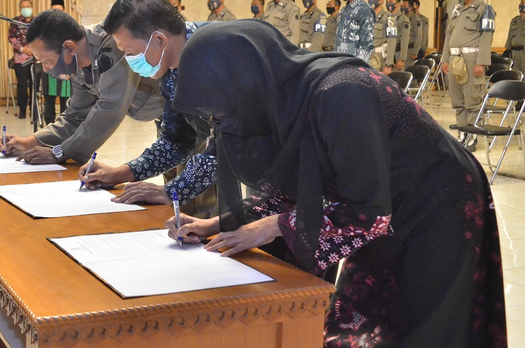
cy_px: 113
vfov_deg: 22.8
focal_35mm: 59
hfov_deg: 33.1
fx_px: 859
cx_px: 108
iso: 3200
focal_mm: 24
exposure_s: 1/80
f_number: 5.6
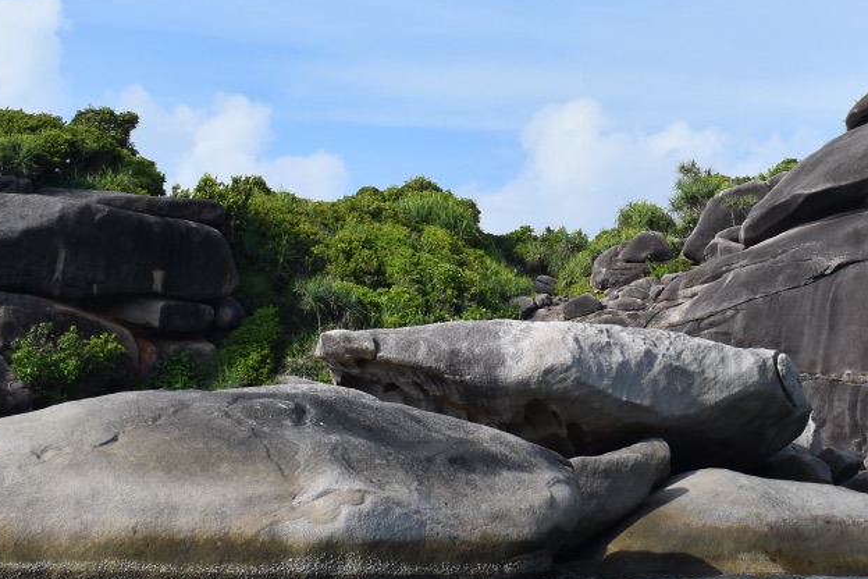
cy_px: 89
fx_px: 2175
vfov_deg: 15.0
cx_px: 689
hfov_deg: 22.3
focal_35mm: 90
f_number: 10
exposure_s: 1/400
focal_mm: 25
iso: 200
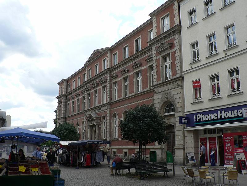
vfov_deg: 36.8
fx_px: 278
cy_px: 93
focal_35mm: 39
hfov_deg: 47.9
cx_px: 124
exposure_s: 1/400
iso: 80
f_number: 5
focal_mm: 6.5
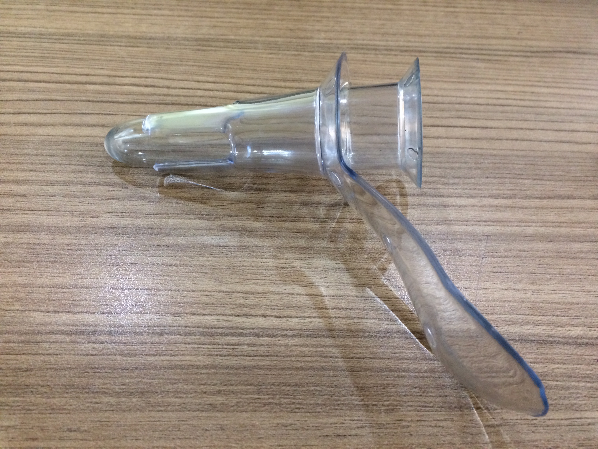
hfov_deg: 61.7
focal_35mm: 29
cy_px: 224
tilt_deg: -48.5
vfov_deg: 48.2
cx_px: 299
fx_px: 501
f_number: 2.2
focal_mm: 4.15
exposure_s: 1/33
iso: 320
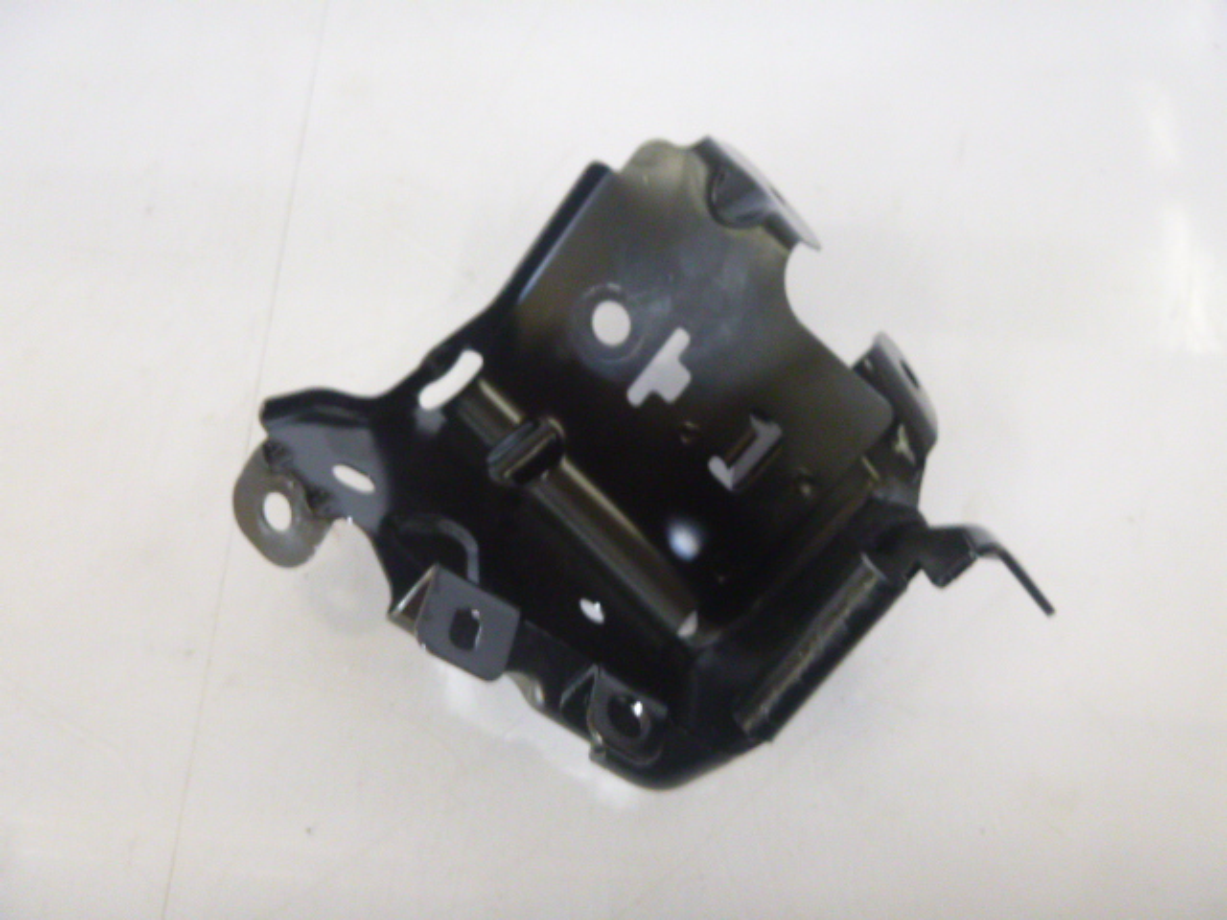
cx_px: 614
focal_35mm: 36
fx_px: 1276
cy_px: 460
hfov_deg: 51.4
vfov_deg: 39.7
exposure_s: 1/20
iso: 400
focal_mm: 6.4
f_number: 4.4
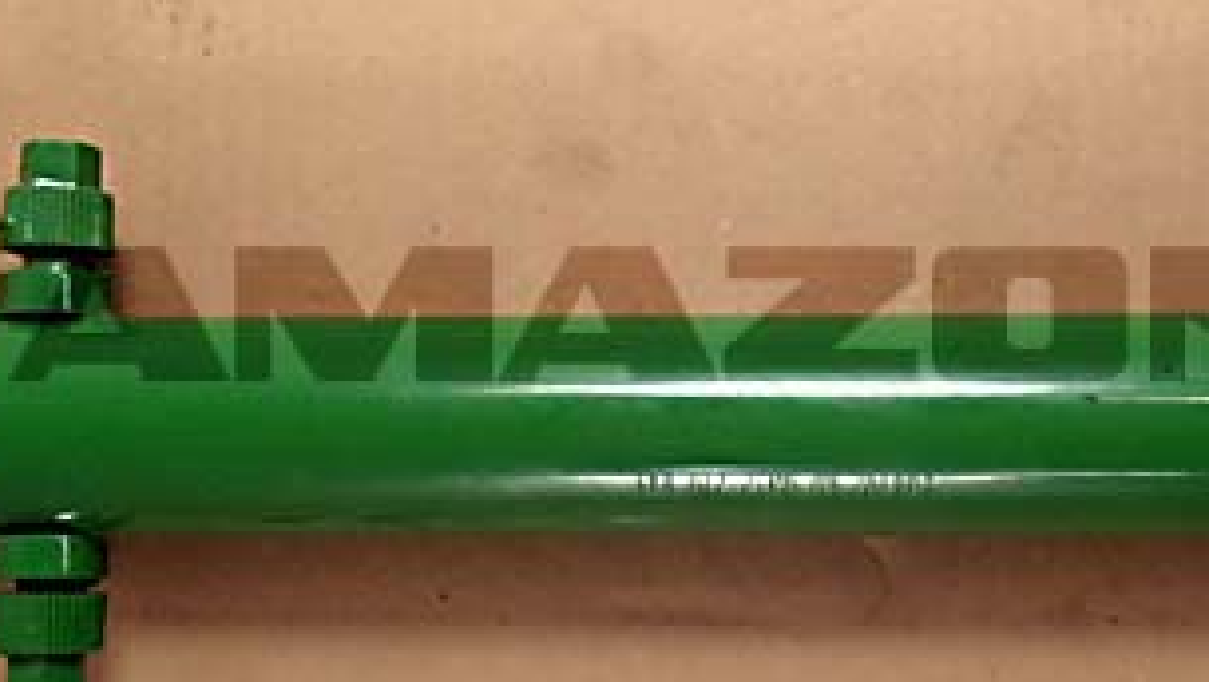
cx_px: 769
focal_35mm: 64
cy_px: 404
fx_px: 2053
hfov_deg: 32.6
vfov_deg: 18.8
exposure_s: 1/50
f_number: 3.9
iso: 200
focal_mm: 5
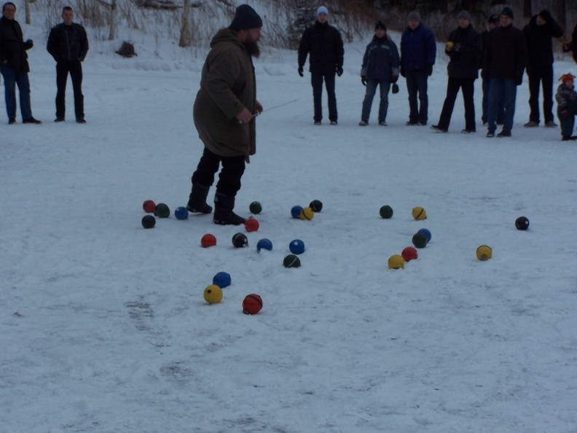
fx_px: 1750
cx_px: 288
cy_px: 216
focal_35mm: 105
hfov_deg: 18.7
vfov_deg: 14.1
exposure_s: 1/250
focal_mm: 17.5
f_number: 3.2
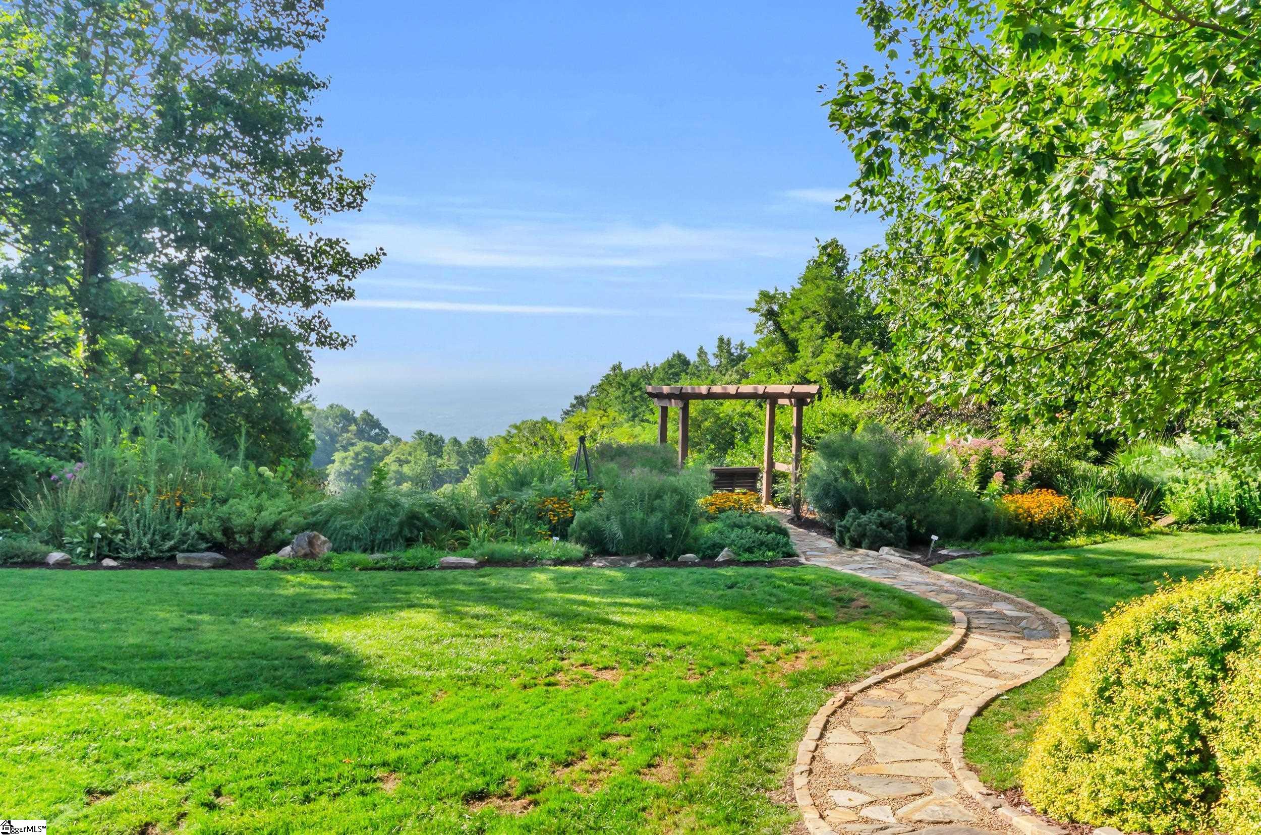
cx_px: 630
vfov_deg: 43.4
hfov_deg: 62.0
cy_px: 418
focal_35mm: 30
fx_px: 1049
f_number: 9
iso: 250
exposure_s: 1/500
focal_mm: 20
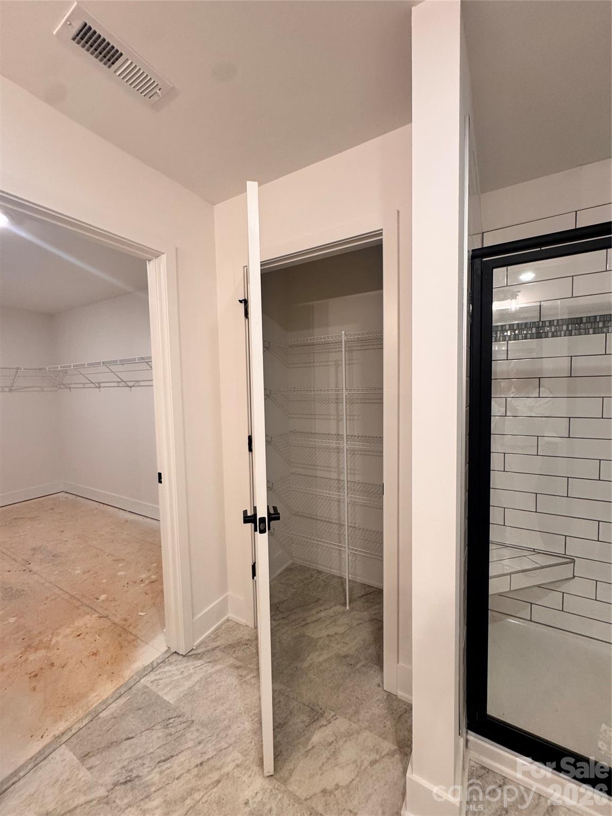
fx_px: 330
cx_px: 306
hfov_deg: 85.7
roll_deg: +1.9
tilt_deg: -2.9
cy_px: 408
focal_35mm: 14
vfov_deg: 102.1
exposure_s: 1/120
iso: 200
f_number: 2.2
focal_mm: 2.22
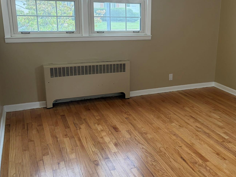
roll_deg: -2.0
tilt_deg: -13.6
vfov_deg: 35.1
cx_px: 166
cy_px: 81
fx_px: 279
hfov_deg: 44.8
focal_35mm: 41
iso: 125
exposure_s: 1/92
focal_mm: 5.96
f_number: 1.6
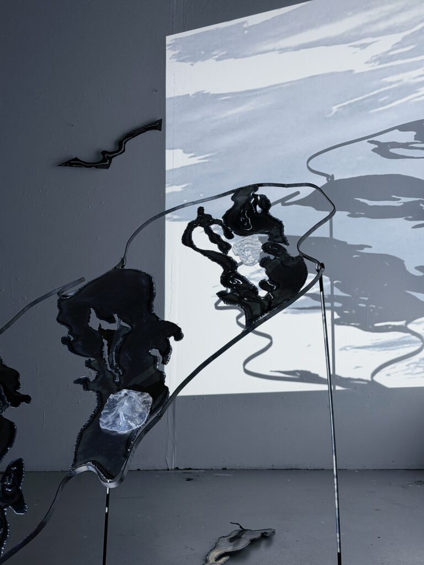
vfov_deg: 39.7
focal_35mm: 48
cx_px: 212
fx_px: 784
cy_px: 282
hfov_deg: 30.3
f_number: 1.78
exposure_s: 1/60
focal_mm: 6.76
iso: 100
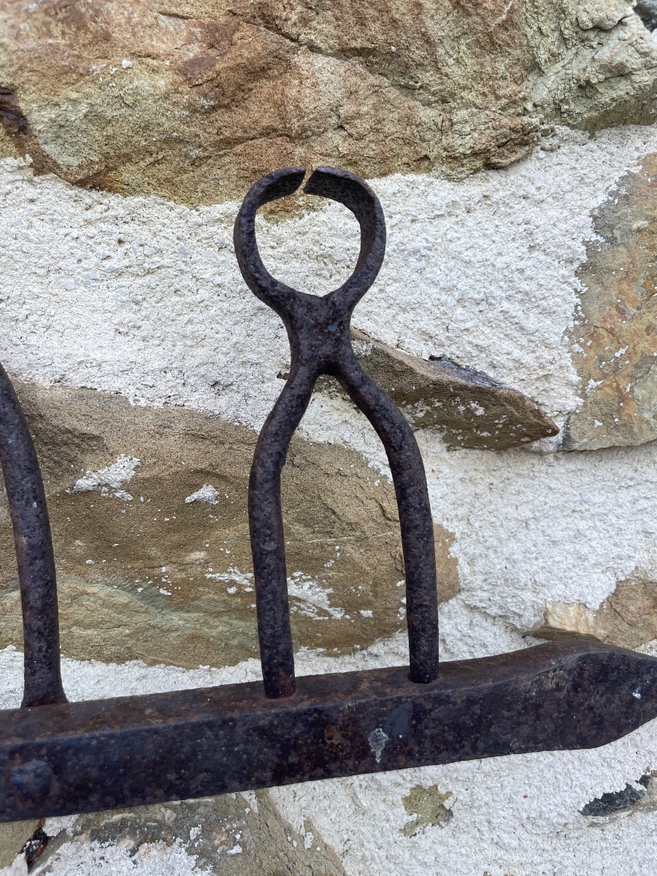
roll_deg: -1.7
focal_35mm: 26
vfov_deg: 67.3
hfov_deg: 53.1
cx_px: 328
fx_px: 658
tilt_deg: -7.9
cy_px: 438
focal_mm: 4.2
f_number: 1.6
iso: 32
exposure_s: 1/561
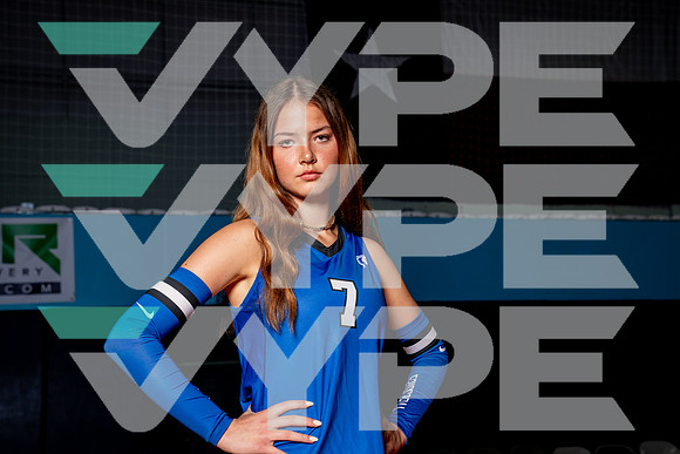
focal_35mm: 54
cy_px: 227
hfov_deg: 36.9
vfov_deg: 25.1
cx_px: 340
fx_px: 1019
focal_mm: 52
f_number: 5.6
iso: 250
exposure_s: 1/200
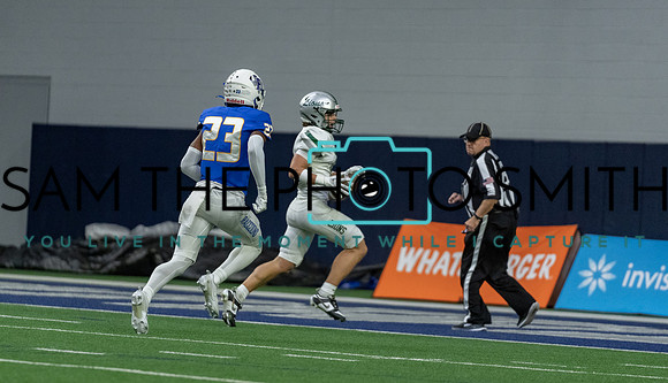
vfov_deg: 4.5
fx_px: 4904
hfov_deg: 7.8
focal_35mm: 275
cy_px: 158
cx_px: 311
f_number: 2.8
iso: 4000
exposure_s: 1/1250
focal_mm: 200
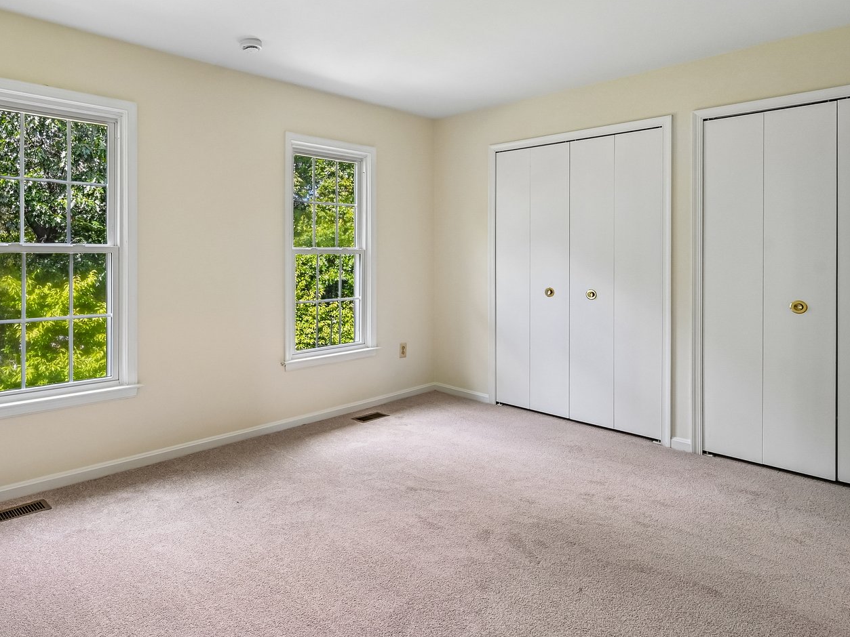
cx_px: 292
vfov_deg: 60.5
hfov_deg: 74.3
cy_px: 248
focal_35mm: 22
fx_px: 540
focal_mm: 14
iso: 160
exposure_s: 1/15
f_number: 8
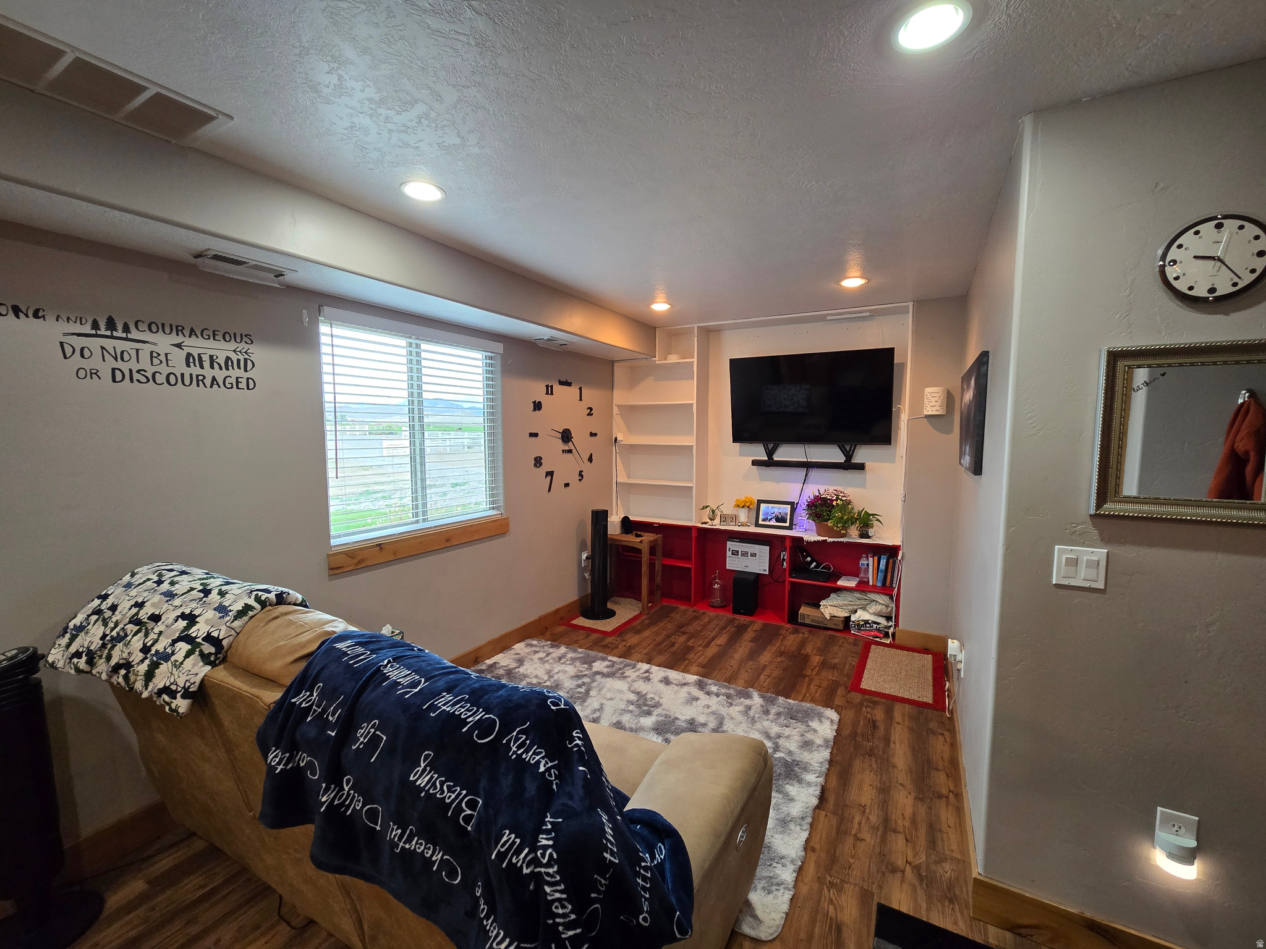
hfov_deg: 106.2
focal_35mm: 13
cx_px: 633
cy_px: 474
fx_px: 475
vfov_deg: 89.9
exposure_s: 1/60
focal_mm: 2.2
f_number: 2.2
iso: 160
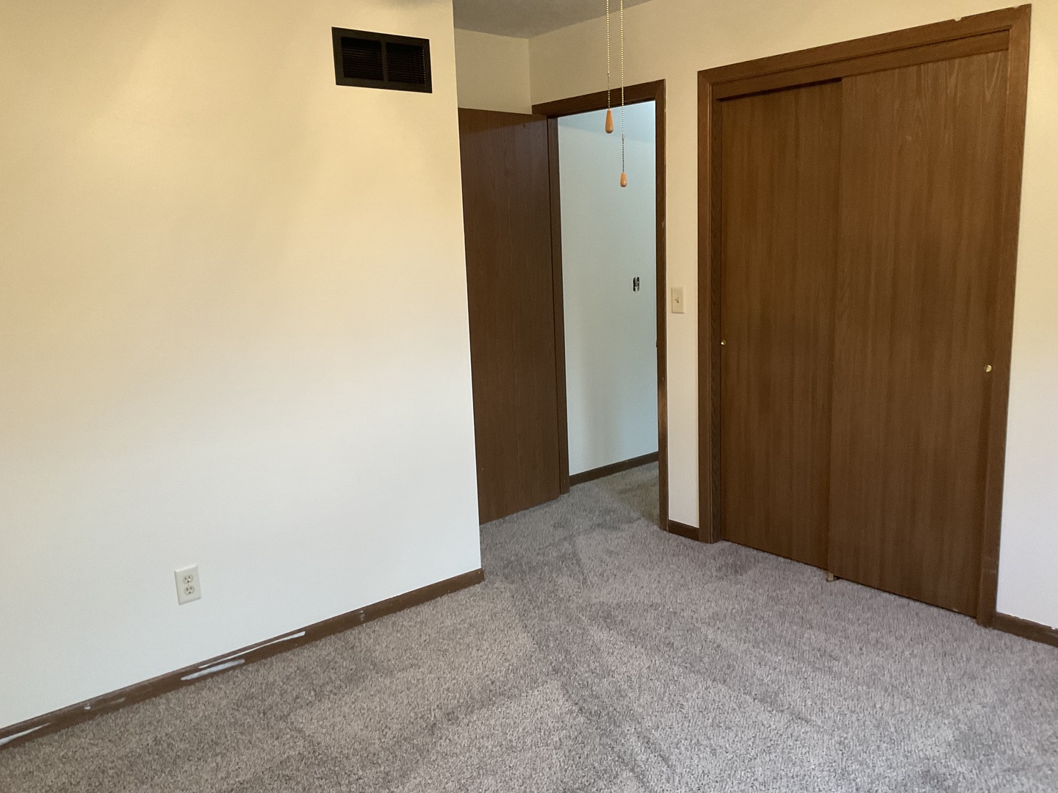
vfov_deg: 48.2
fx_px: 886
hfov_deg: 61.7
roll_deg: +2.0
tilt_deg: -10.3
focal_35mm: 29
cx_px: 529
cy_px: 396
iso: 200
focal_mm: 3
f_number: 1.8
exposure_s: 1/60
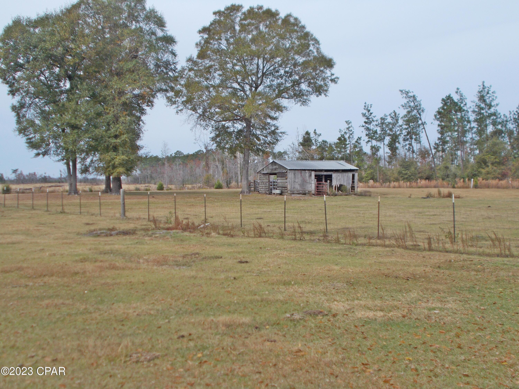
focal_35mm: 44
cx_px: 260
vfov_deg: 32.9
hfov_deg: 42.9
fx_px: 660
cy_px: 194
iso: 80
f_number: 4.2
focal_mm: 7.9
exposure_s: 1/500
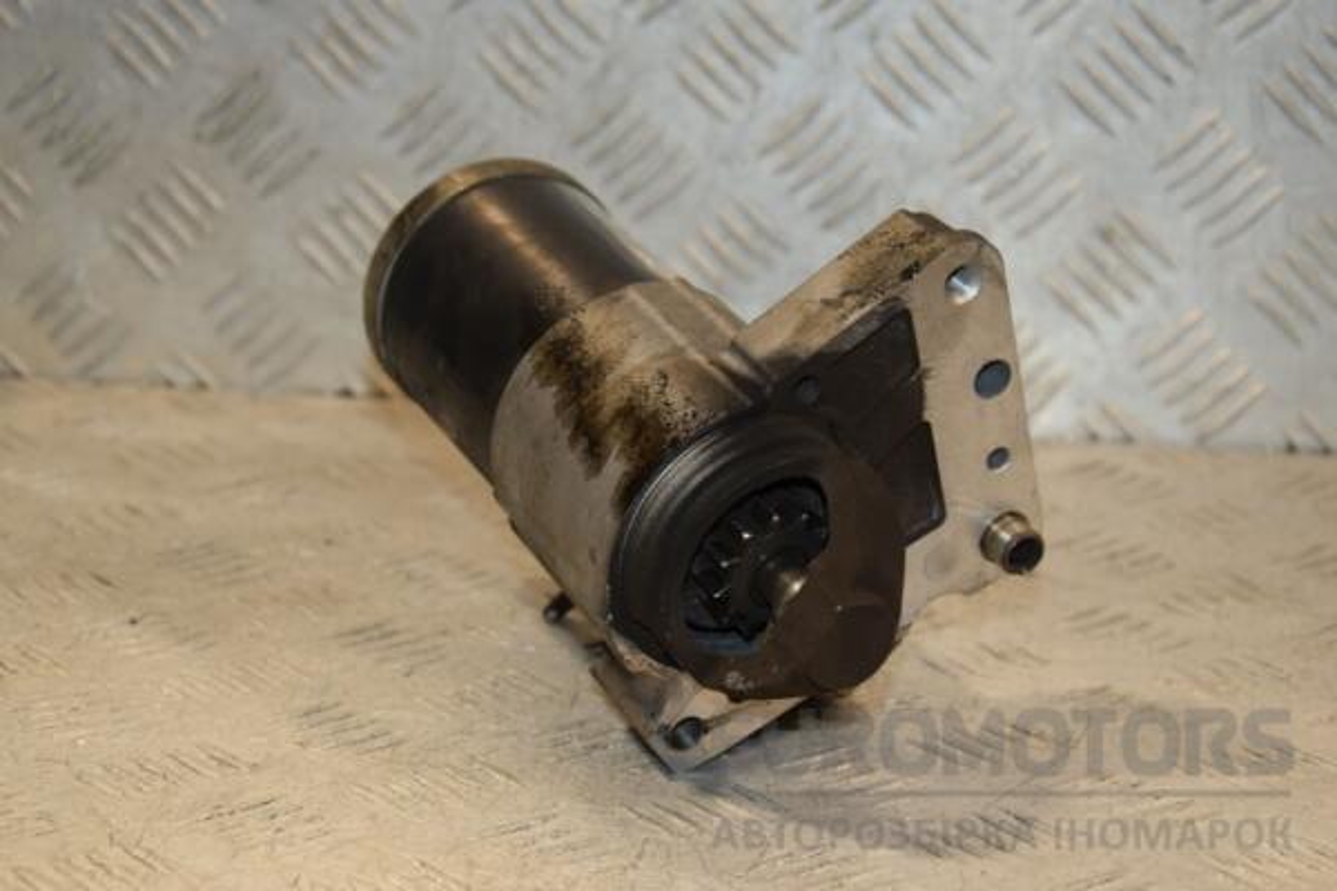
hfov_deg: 23.4
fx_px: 3231
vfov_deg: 15.7
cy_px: 446
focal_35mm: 87
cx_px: 668
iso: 800
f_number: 6.3
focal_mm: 58
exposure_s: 1/200
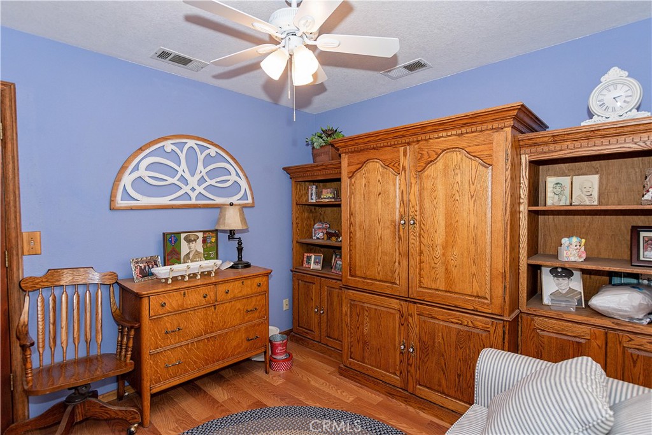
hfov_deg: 90.0
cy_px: 218
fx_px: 326
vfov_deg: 67.4
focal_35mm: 18
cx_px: 326
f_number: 5.6
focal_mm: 12
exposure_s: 1/60
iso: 320
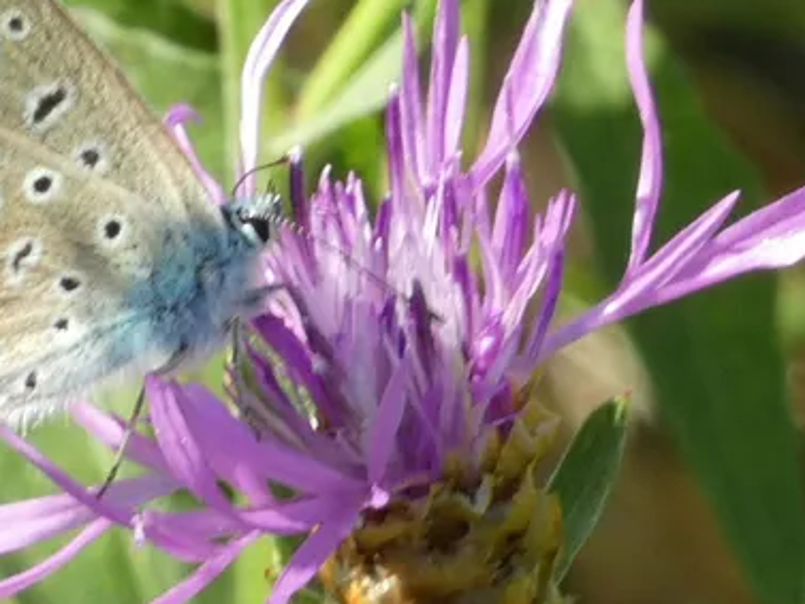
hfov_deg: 3.4
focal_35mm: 575
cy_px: 273
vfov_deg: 2.6
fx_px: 13376
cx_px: 273
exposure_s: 1/80
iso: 100
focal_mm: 60.8
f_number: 5.6
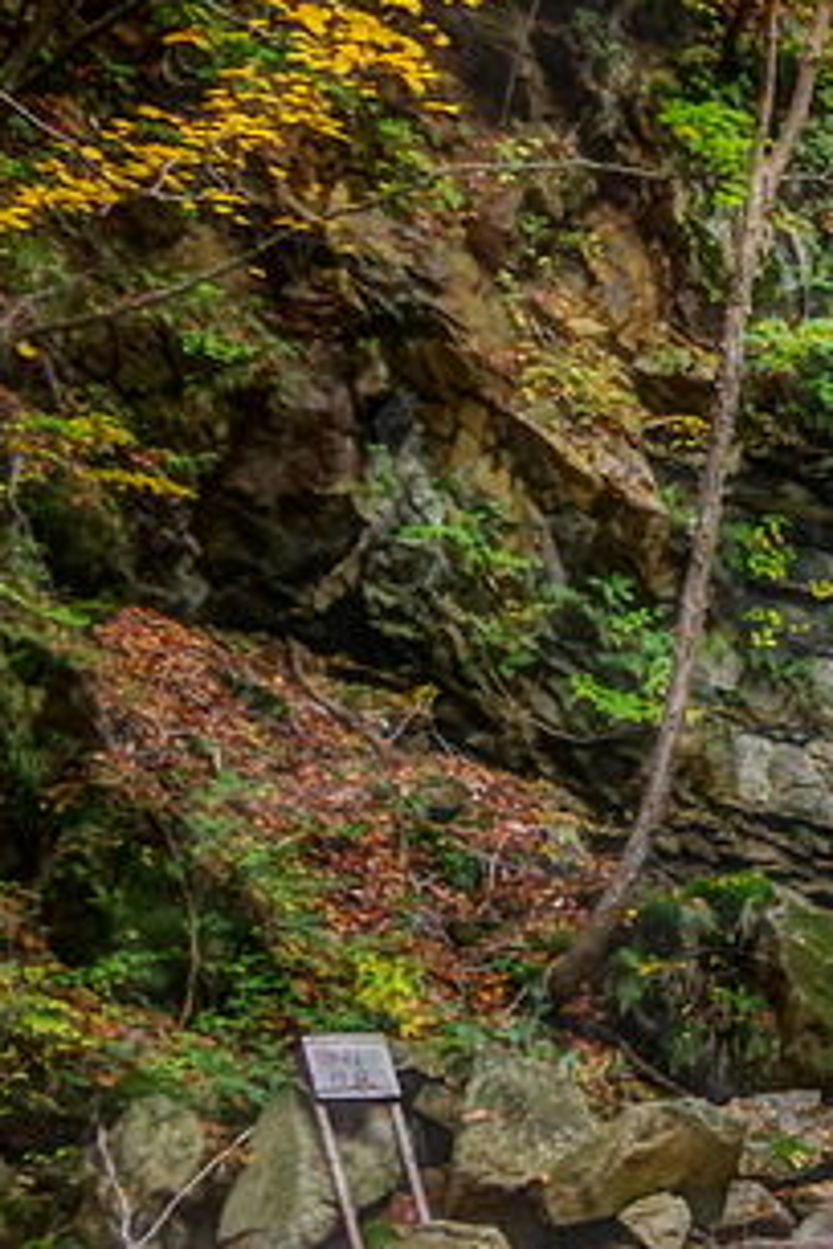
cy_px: 769
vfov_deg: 28.0
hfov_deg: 16.5
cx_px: 1390
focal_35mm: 72
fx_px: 2499
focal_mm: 18
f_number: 5
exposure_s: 1/400
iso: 3200
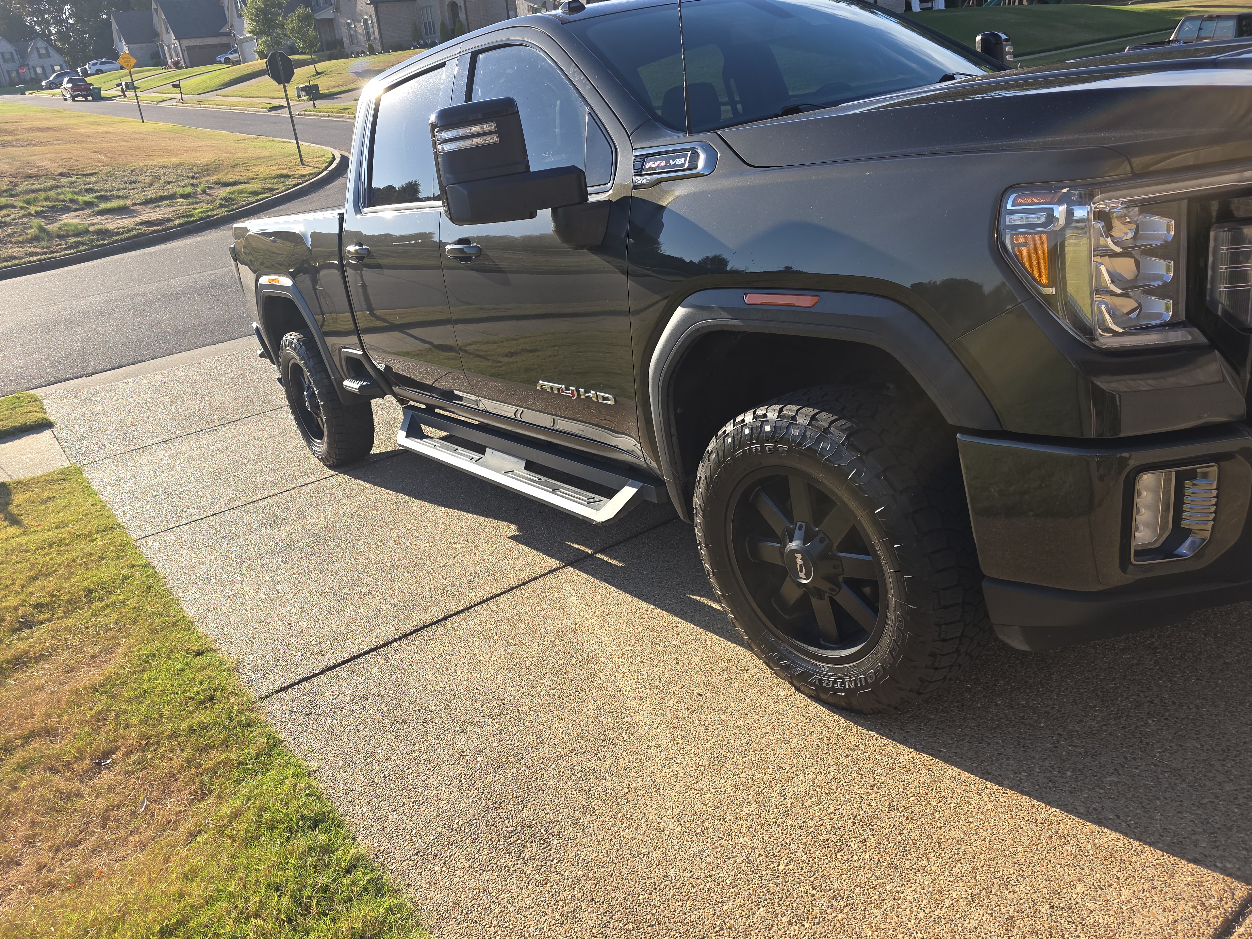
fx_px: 904
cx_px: 582
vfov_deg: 54.9
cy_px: 485
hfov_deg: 69.3
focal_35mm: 25
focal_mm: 6.3
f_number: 1.7
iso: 12
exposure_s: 1/318
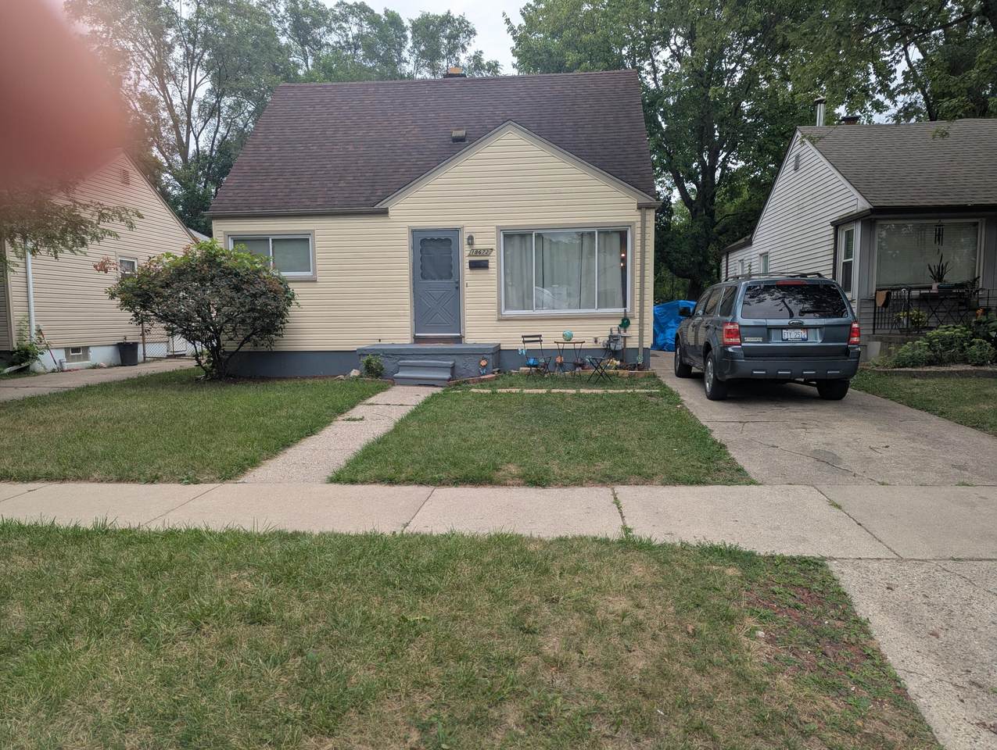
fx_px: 692
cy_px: 375
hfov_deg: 71.5
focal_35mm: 24
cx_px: 498
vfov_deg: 56.9
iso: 34
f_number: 1.85
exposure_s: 1/674
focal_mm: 6.81
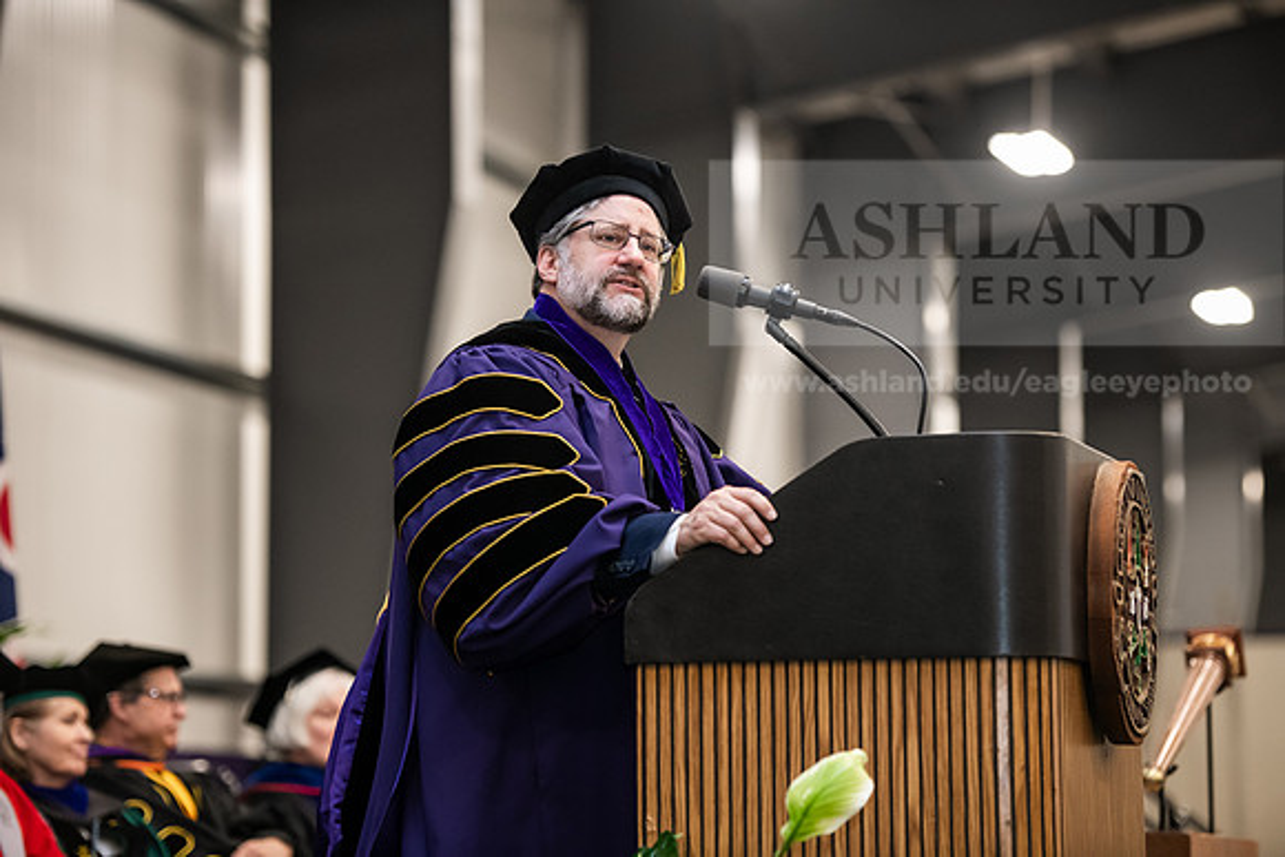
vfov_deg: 11.2
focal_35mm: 122
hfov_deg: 16.8
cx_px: 642
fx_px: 4356
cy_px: 428
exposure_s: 1/200
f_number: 3.2
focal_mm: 122
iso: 2500
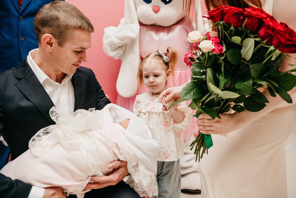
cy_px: 101
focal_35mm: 33
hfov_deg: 57.3
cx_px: 152
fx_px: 271
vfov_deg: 40.2
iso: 160
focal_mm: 32
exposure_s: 1/160
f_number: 4
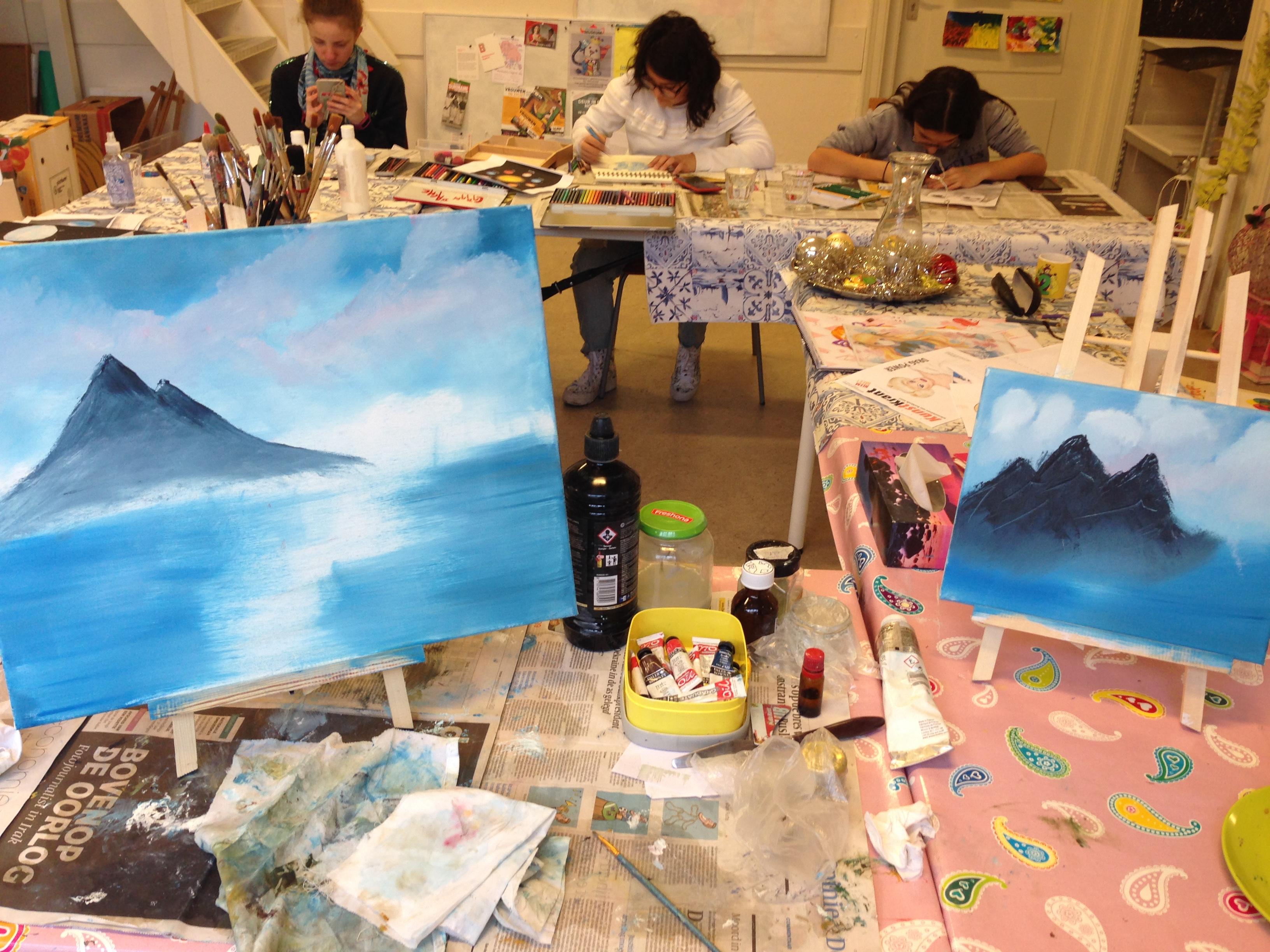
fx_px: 1211
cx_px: 635
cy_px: 476
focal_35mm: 33
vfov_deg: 42.9
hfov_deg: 55.4
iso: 50
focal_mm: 4.12
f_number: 2.4
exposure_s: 1/20
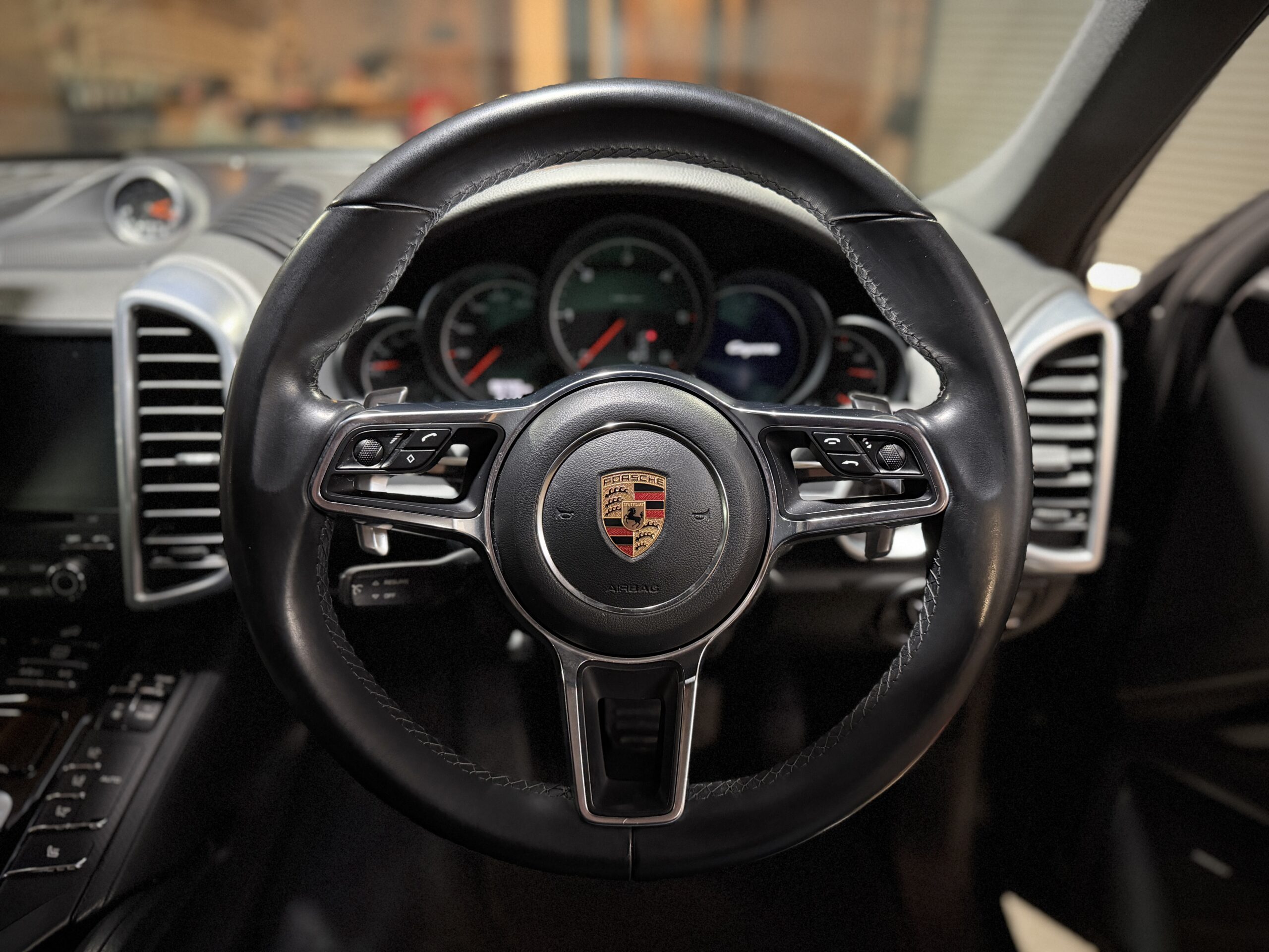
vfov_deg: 56.8
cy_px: 476
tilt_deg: -25.3
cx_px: 634
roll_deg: -0.9
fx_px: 880
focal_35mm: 24
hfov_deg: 71.6
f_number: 1.78
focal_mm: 6.76
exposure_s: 1/25
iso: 800
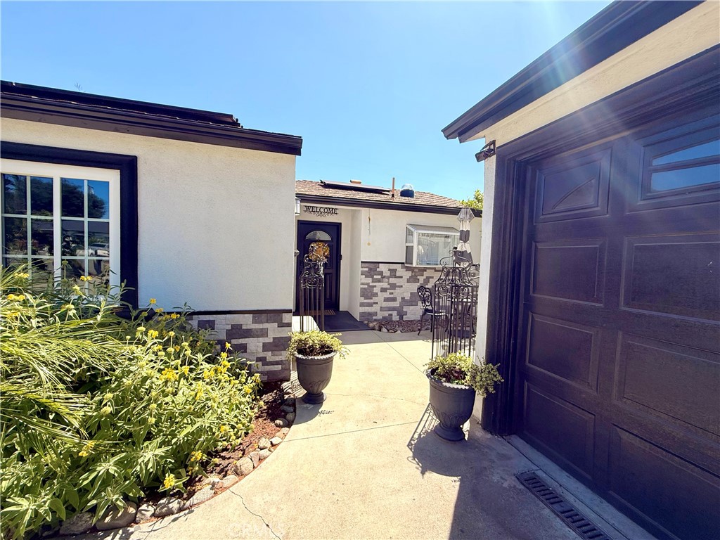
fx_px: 291
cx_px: 360
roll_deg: -0.5
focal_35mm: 14
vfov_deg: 85.7
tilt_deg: -1.3
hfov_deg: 102.1
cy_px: 270
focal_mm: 2.22
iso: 50
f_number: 2.2
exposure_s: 1/1235
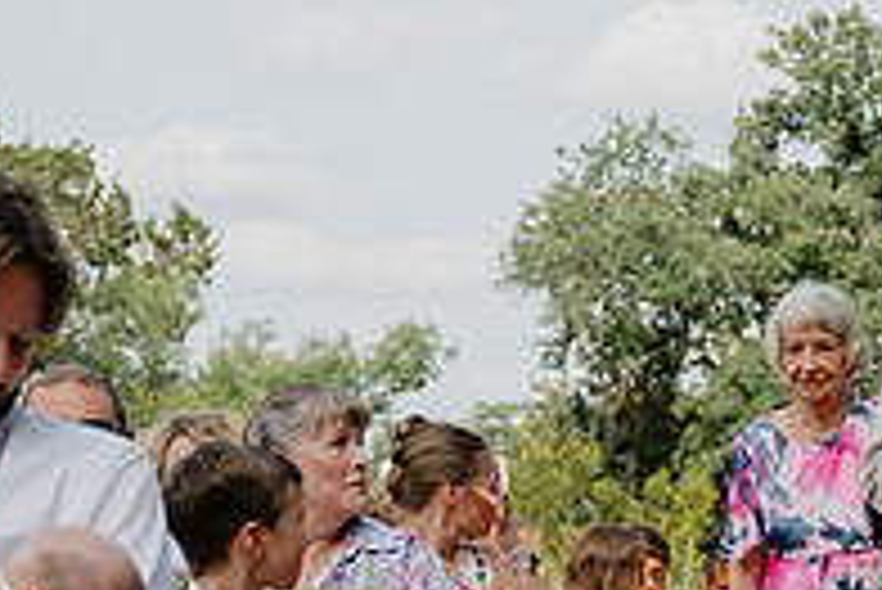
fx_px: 3261
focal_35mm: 133
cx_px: 886
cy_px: 511
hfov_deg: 15.1
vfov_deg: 10.3
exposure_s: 1/640
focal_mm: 45
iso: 64
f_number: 3.5
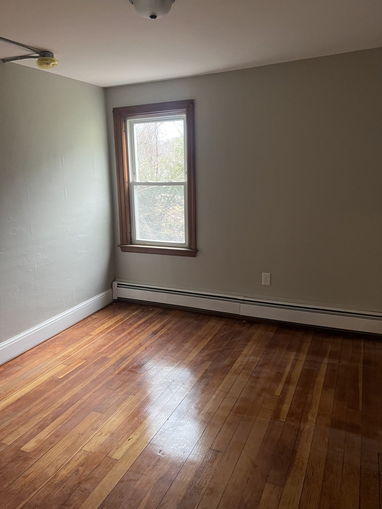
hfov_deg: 53.1
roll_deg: +0.3
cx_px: 191
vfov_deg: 67.3
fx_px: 383
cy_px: 254
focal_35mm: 26
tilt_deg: -9.3
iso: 200
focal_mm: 5.7
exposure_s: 1/60
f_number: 1.5
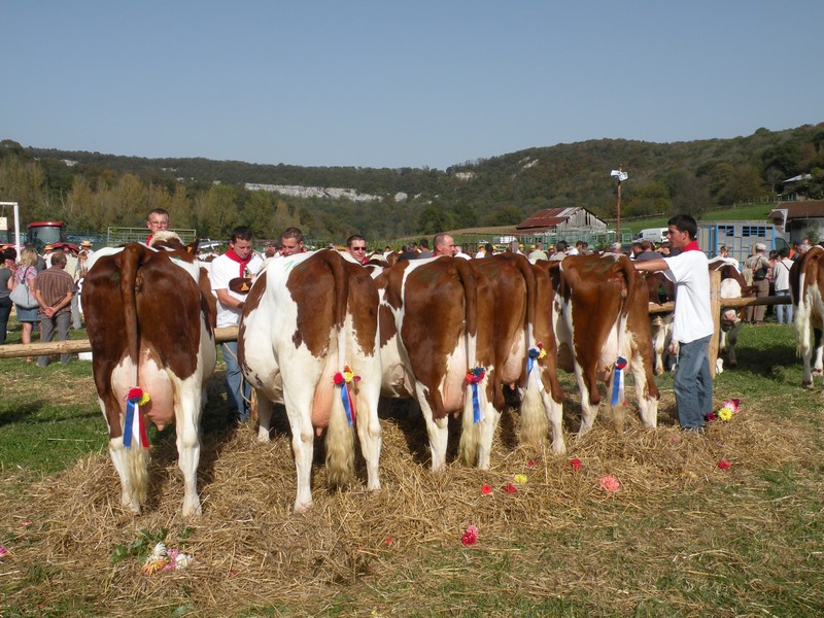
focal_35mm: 33
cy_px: 309
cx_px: 412
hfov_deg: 55.4
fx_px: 786
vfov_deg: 42.9
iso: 64
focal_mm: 5.8
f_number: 8
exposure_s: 1/280
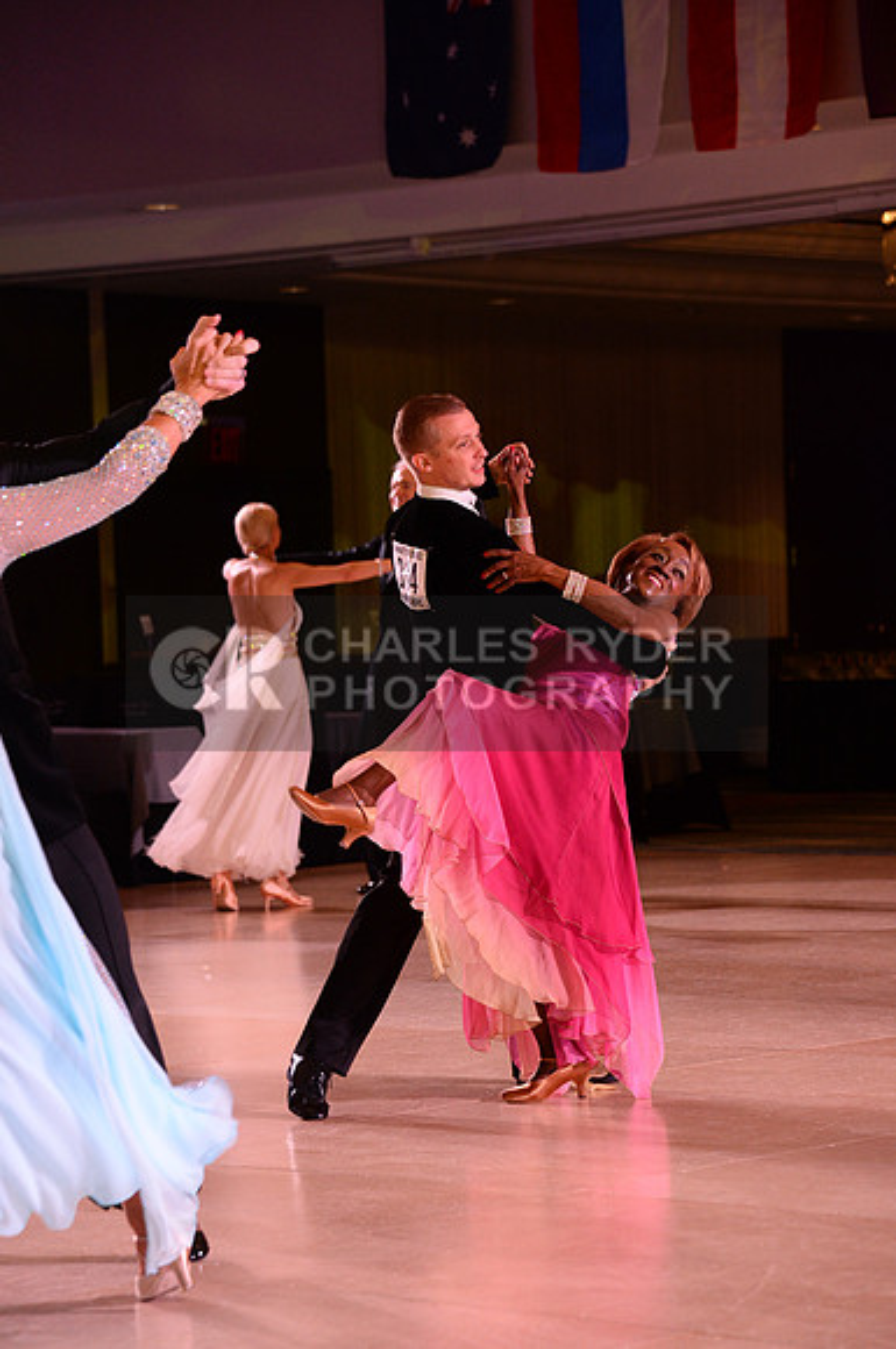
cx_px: 448
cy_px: 674
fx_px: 4493
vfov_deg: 17.1
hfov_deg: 11.4
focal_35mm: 120
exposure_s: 1/250
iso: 2500
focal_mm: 120
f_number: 5.6
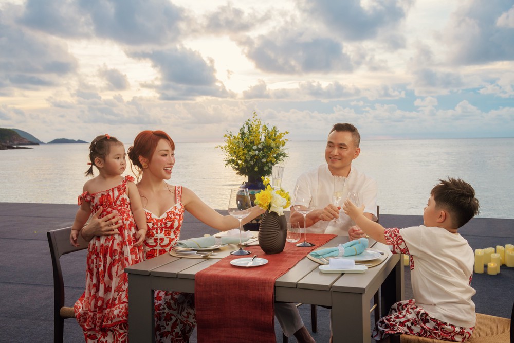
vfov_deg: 33.4
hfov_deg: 48.5
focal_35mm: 40
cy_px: 172
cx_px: 257
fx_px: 571
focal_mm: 40
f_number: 7.1
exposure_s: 1/160
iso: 250
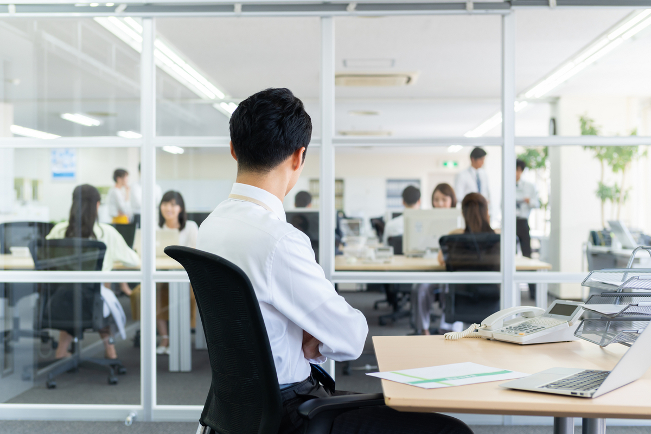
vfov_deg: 27.0
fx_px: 904
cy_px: 217
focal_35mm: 50
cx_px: 326
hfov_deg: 39.6
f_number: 3.5
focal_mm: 50
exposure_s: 1/160
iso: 500
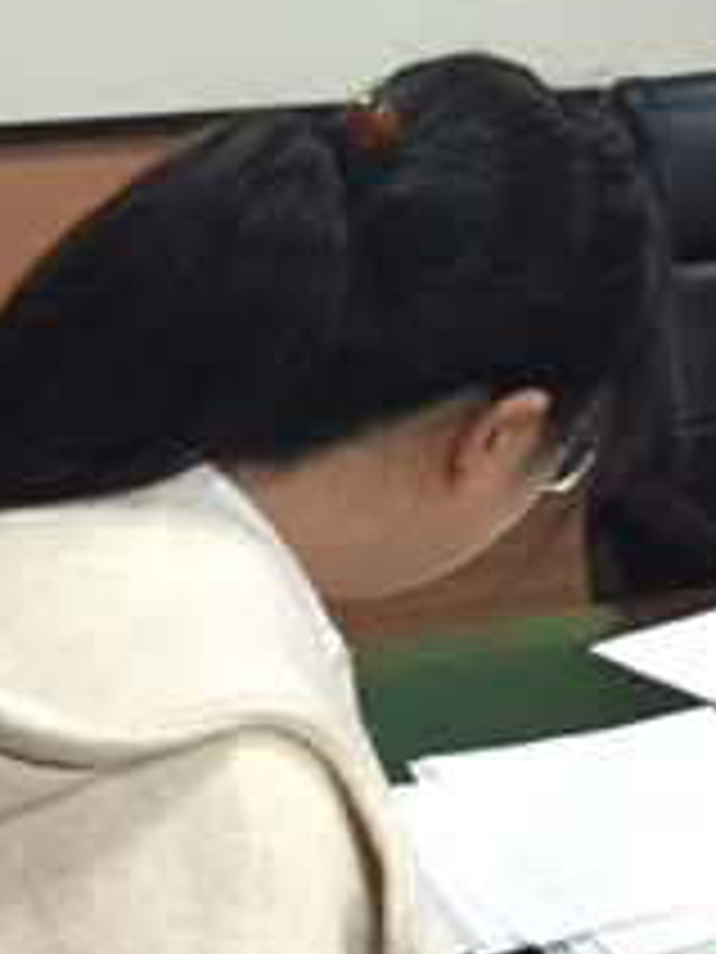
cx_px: 617
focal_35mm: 82
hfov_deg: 17.8
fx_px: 2261
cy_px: 117
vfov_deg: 23.3
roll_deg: -0.1
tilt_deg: -8.5
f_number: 2.2
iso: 250
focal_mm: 4.15
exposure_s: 1/17
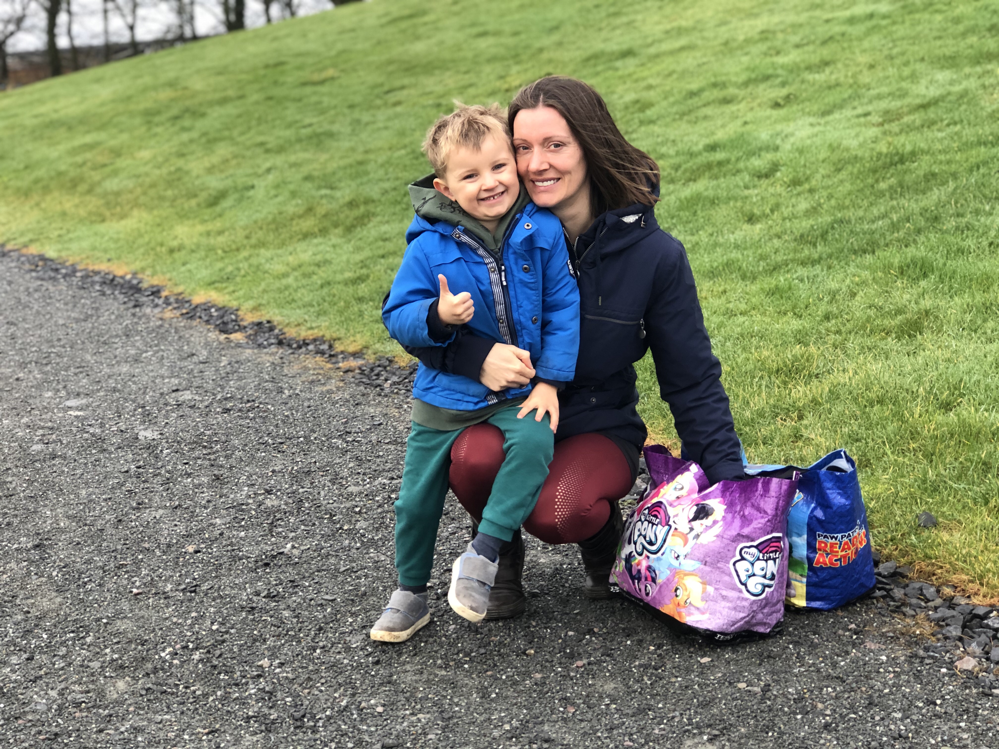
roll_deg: +1.6
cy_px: 374
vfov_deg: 25.7
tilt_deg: -15.2
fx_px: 1645
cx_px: 500
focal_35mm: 57
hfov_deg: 33.8
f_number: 2.8
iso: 40
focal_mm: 6.6
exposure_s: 1/30
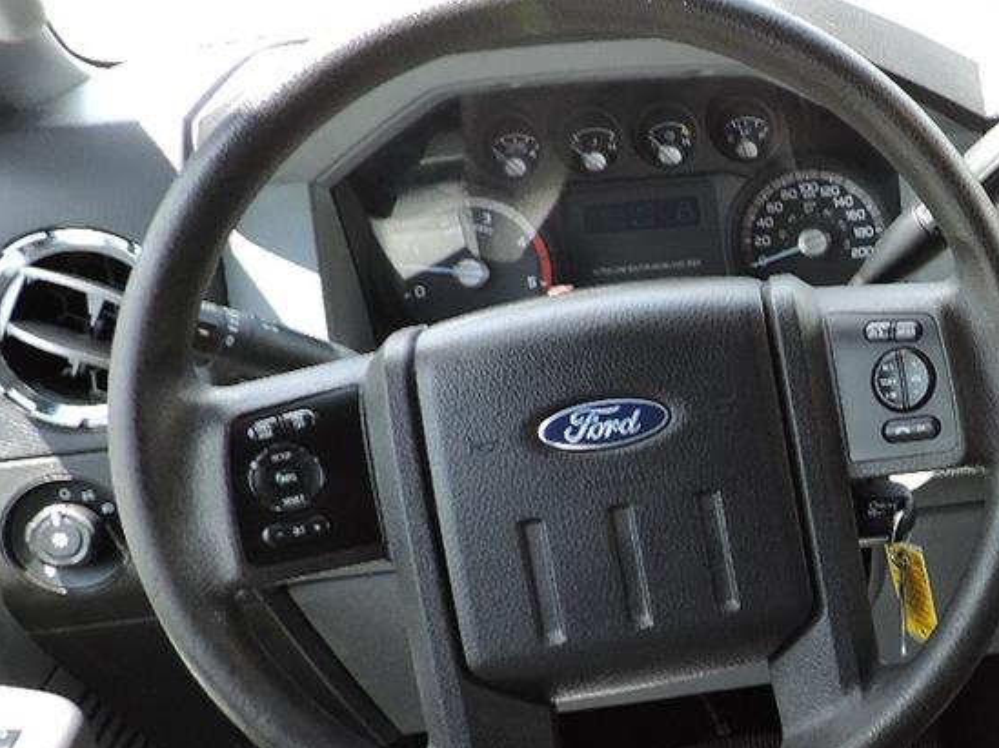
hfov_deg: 30.0
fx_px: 1615
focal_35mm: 56
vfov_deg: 26.0
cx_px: 1161
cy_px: 464
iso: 100
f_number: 3
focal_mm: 4.3
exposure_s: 1/80
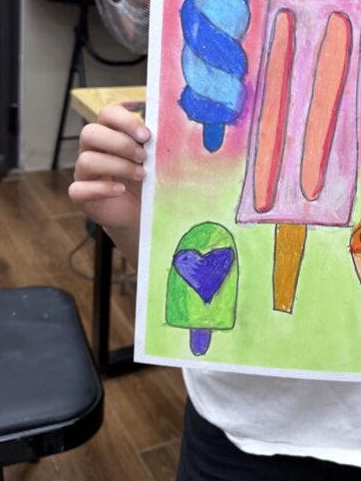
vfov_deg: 36.9
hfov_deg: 27.9
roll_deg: -5.6
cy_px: 96
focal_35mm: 50
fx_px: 695
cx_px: 334
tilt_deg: -13.3
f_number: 1.78
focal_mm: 6.76
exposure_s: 1/100
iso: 64
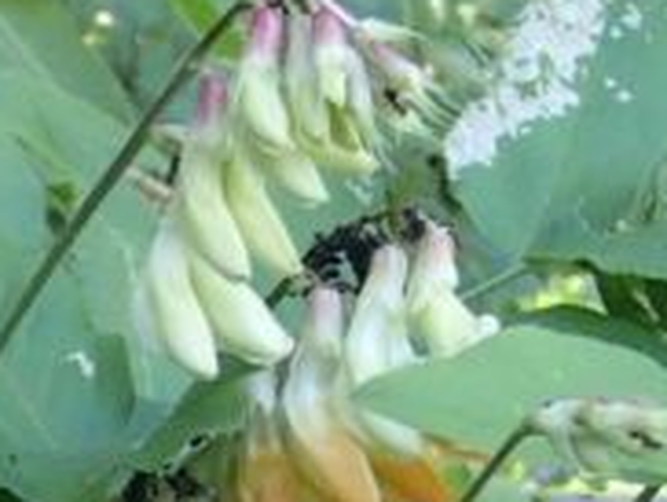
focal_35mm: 156
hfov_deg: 12.3
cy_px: 806
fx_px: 3010
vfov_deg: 9.2
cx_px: -154
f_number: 4.7
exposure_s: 1/160
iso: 400
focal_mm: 6.64
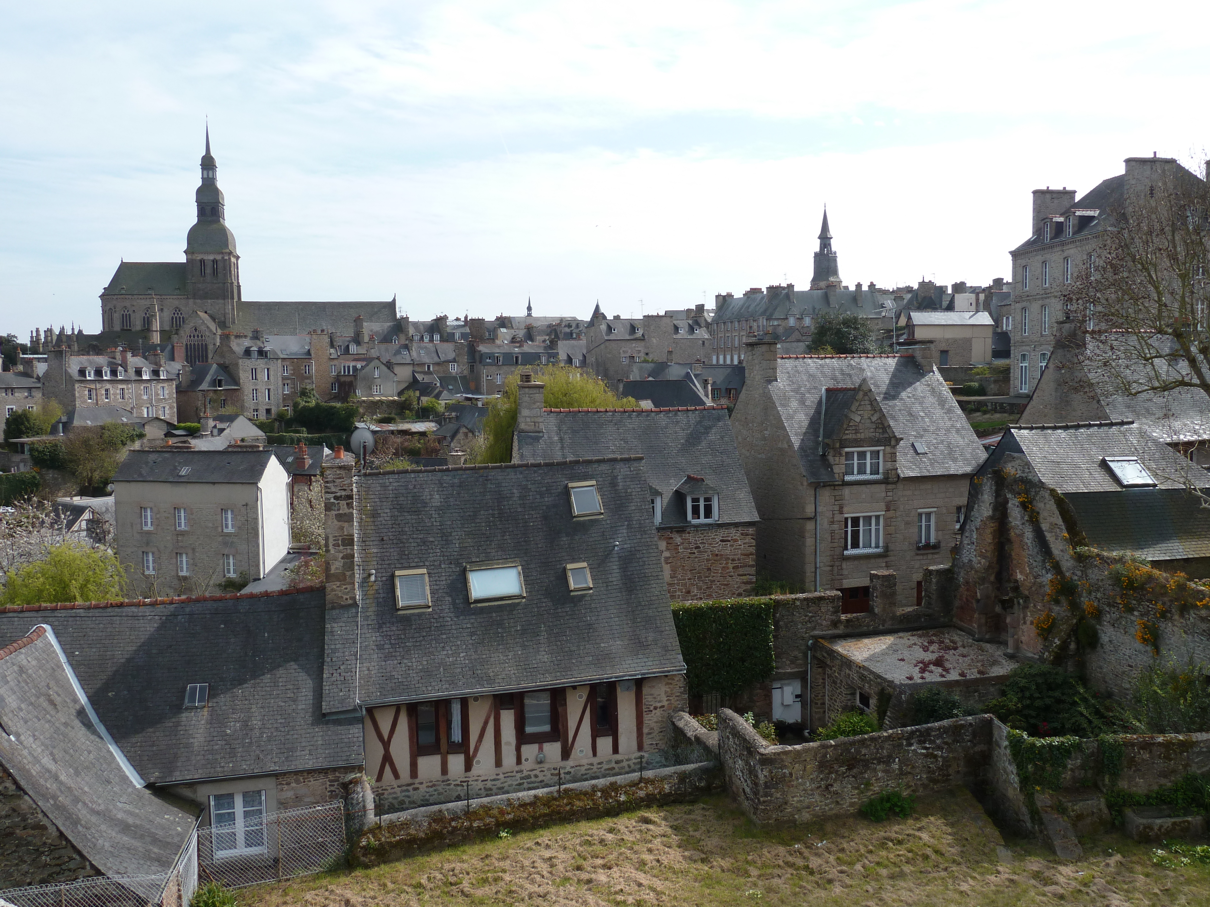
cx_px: 605
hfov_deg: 61.7
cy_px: 454
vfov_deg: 48.2
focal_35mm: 29
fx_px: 1014
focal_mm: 4.7
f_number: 4.5
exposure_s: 1/500
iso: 80
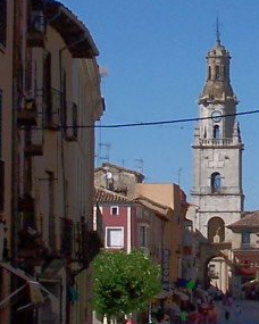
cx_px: 234
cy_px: 76
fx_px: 1926
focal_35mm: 201
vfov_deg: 9.6
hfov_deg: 7.7
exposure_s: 1/500
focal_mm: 8.5
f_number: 5.6
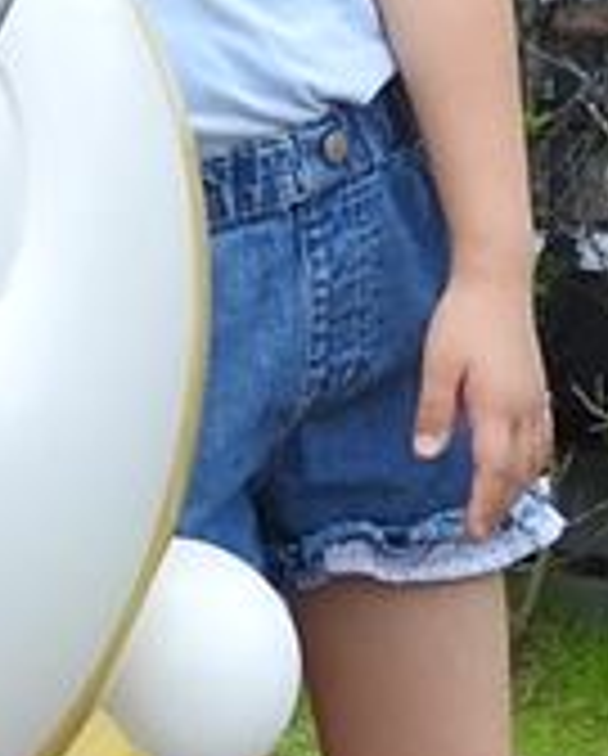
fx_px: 3544
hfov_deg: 9.2
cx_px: -626
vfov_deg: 12.2
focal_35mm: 158
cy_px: 436
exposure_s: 1/640
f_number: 3.3
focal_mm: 4.3
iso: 100
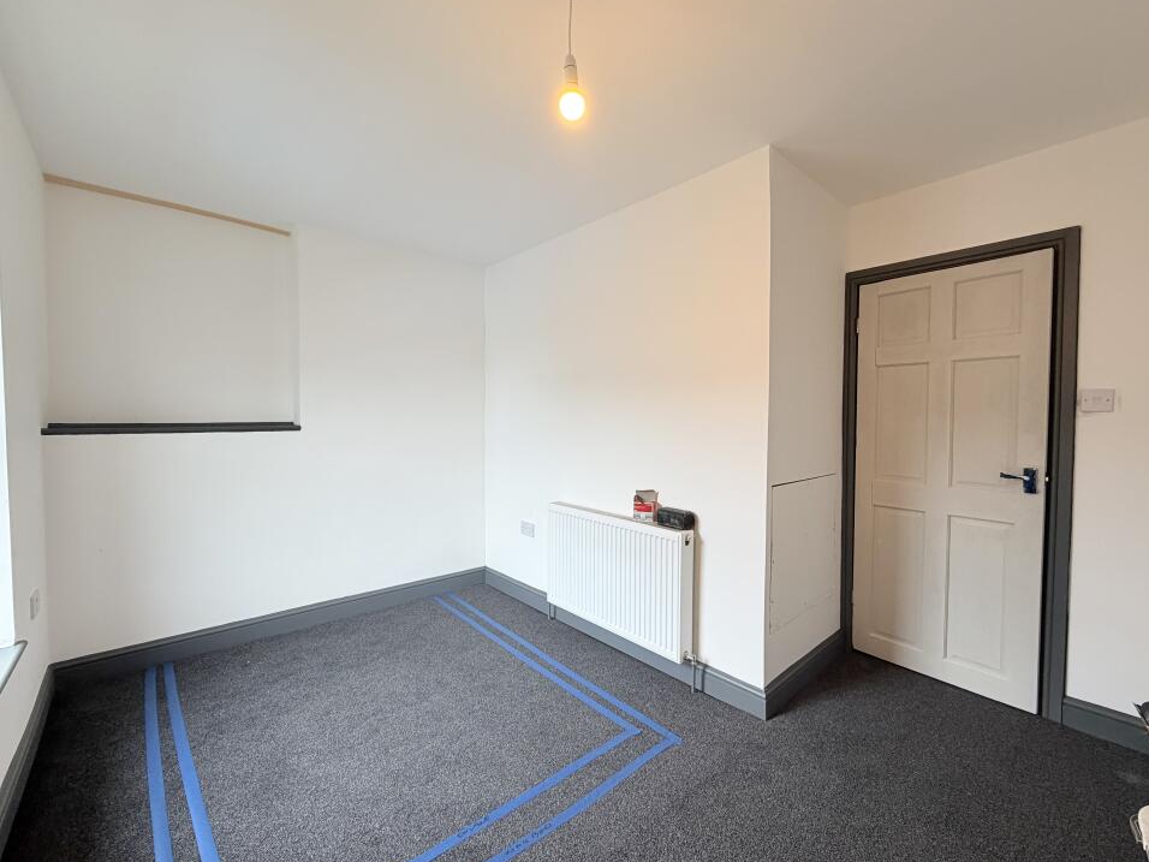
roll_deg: +0.3
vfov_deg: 81.7
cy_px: 432
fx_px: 498
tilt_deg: -2.8
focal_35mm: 15
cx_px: 596
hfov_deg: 98.1
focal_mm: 2.22
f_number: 2.2
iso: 125
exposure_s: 1/100
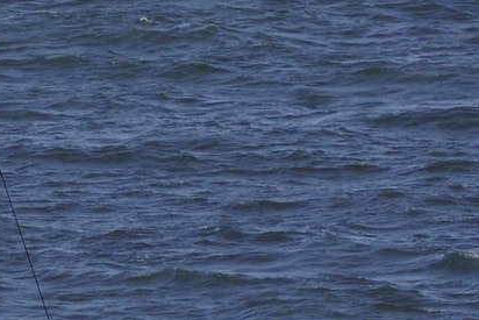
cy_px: 579
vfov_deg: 0.5
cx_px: -512
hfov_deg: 0.8
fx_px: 33886
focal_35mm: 2546
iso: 100
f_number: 7.1
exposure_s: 1/400
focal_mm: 420
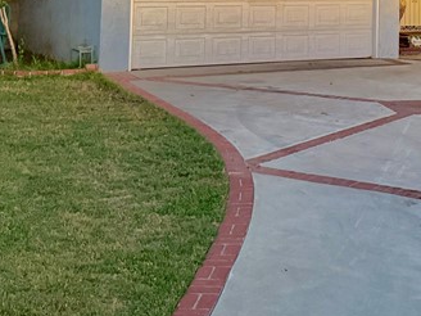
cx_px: 411
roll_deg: -0.8
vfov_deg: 18.3
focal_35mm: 75
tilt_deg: +2.9
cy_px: -90
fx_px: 912
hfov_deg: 24.9
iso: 800
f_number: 1.78
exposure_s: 1/43
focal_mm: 6.76
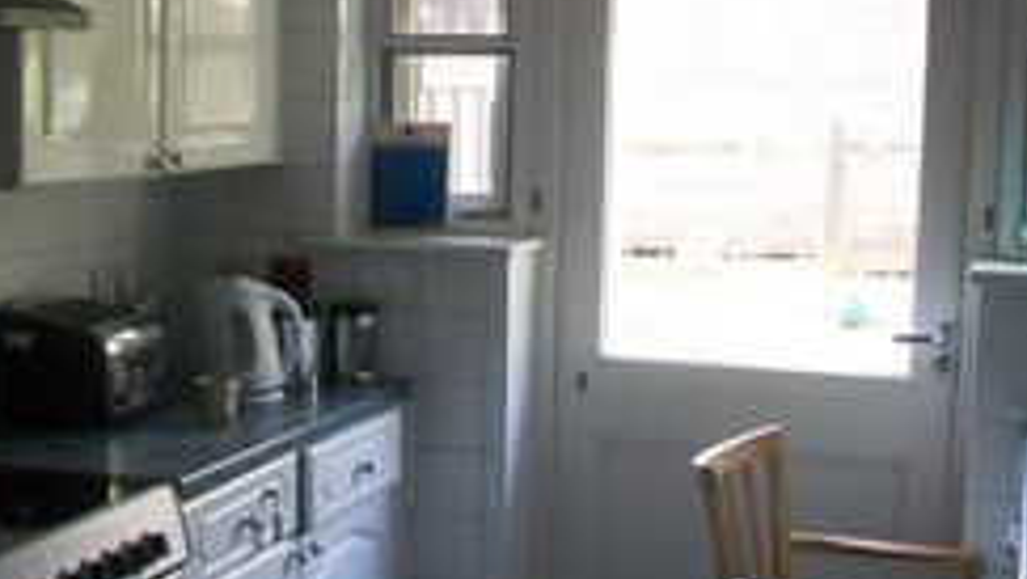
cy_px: 330
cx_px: 317
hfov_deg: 33.9
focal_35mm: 61
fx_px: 1662
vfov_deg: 19.8
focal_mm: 6.1
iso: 160
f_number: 2.7
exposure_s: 1/60
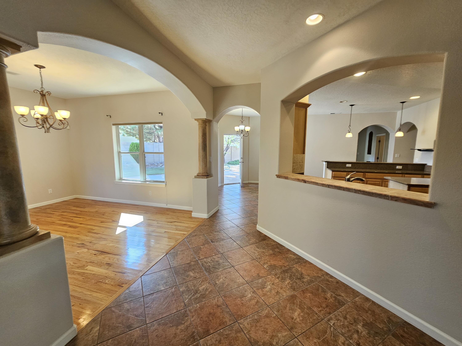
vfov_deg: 89.9
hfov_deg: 106.2
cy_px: 173
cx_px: 231
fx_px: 174
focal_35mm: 13
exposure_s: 1/60
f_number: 2.2
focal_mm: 2.2
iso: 160
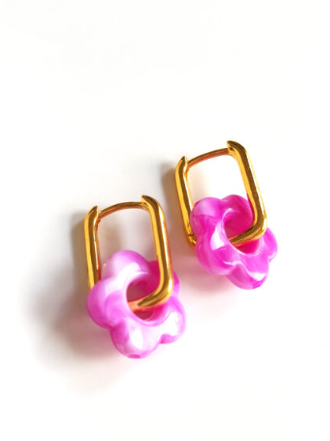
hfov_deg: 51.3
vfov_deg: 65.3
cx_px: 163
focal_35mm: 27
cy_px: 227
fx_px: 344
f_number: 1.7
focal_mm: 4.2
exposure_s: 1/112
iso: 50
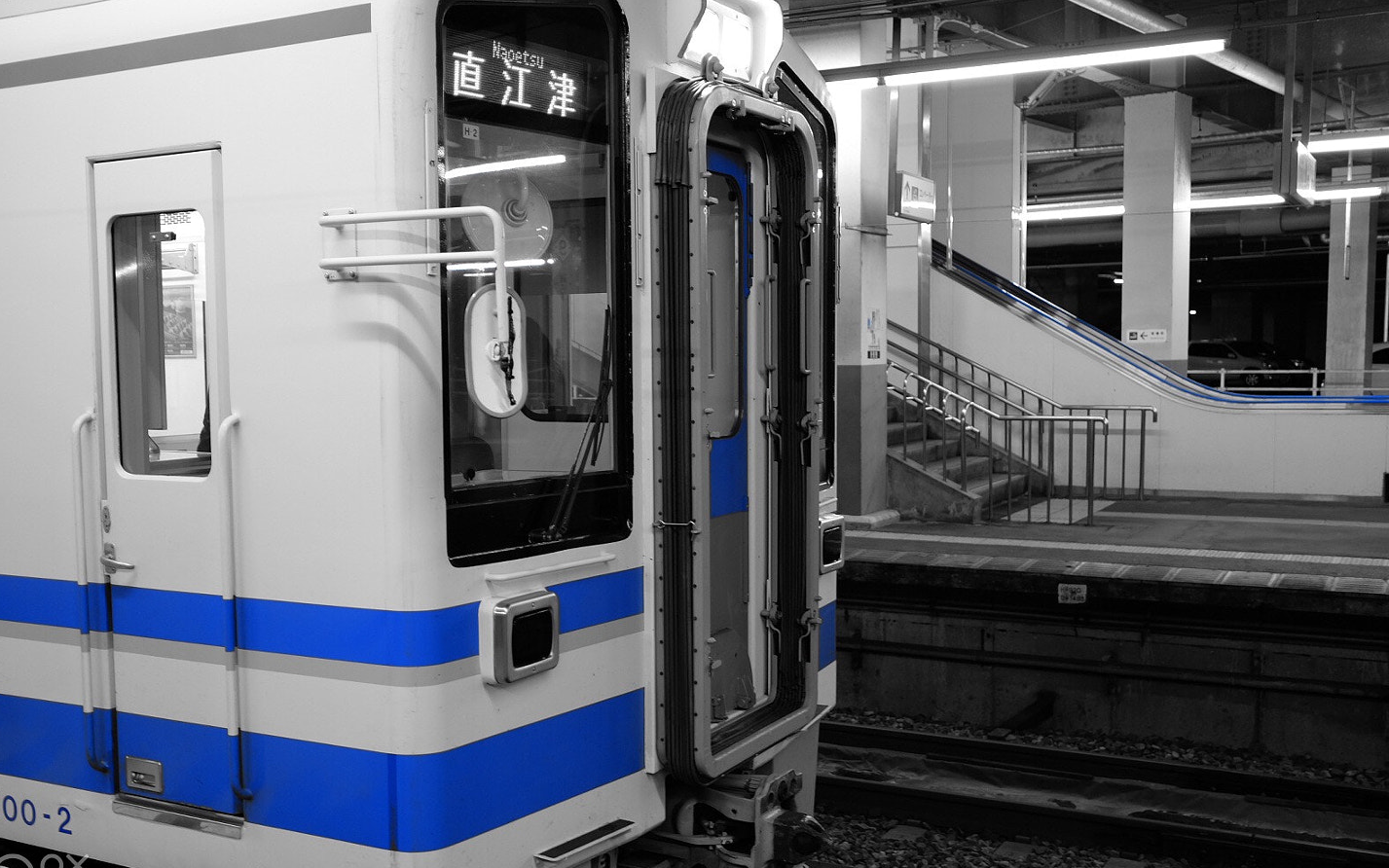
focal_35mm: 40
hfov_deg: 49.2
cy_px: 485
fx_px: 1514
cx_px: 626
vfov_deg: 32.0
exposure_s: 1/30
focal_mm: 23
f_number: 2
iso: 250
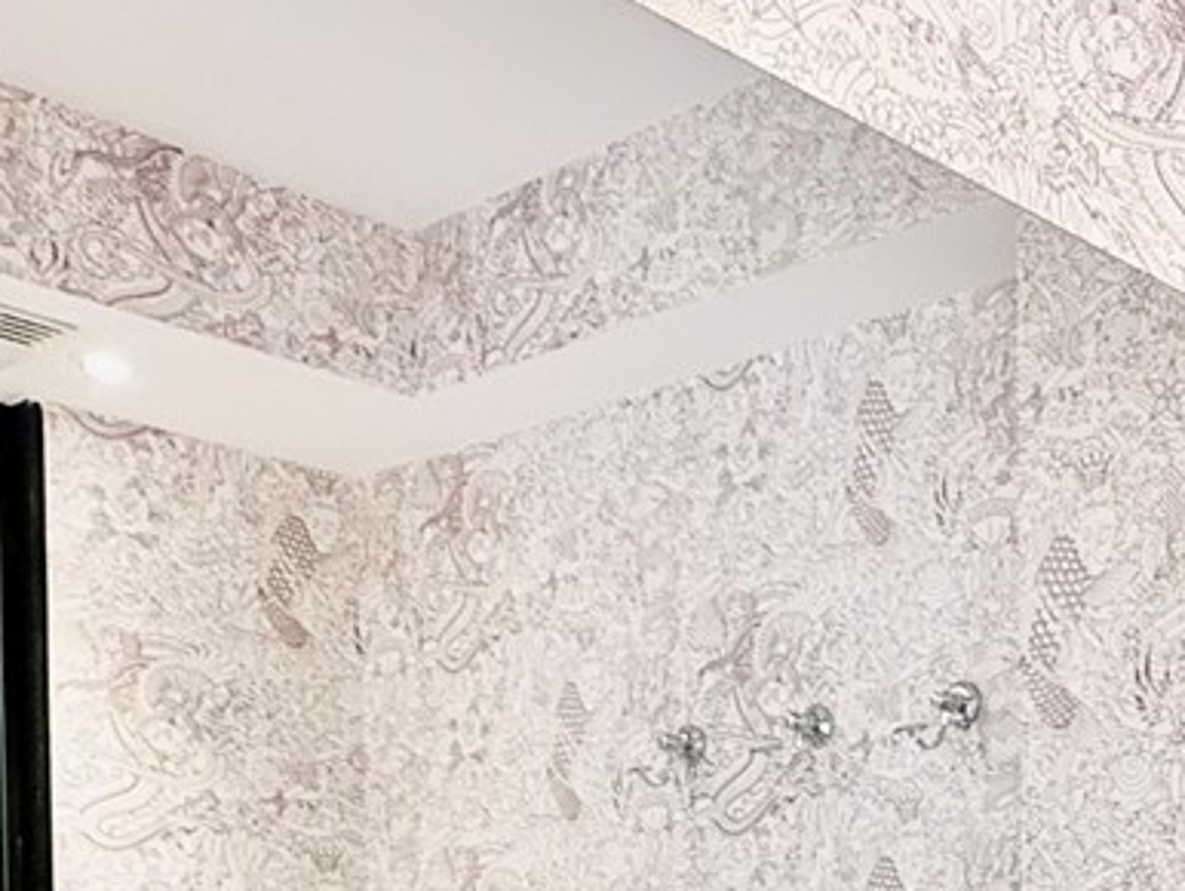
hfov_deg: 30.4
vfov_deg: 22.6
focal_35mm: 58
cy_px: 1149
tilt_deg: -1.6
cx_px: 1234
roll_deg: +1.0
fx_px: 1987
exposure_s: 1/120
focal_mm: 2.22
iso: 250
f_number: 2.2
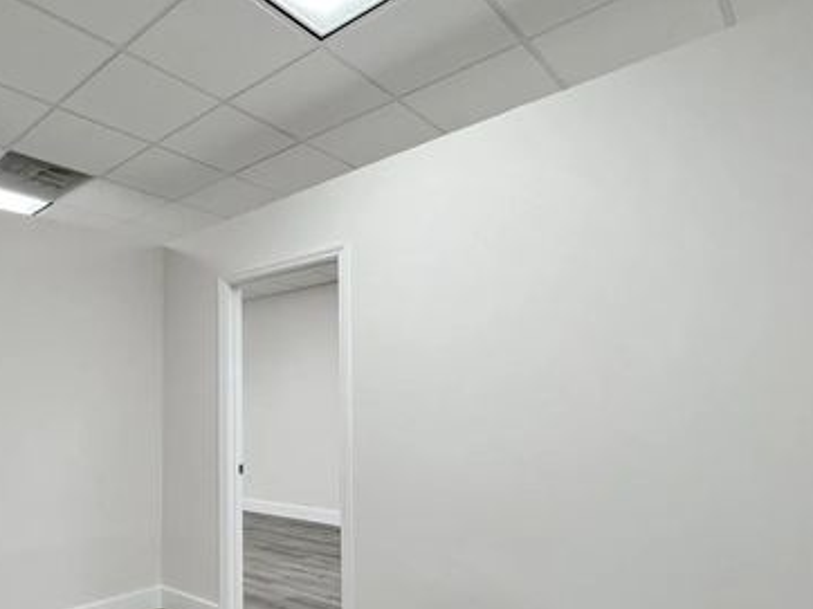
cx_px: 236
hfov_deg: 70.5
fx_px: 540
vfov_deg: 57.8
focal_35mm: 23
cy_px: 393
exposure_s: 1/120
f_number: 1.8
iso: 125
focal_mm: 1.57
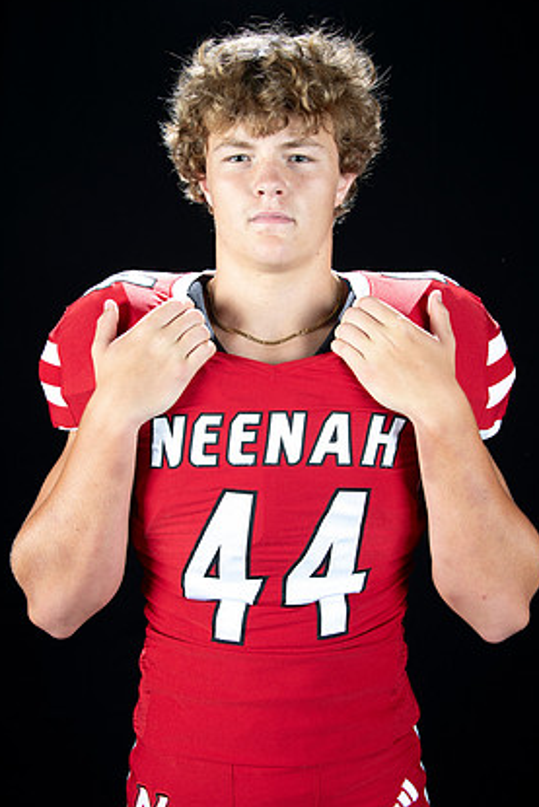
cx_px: 265
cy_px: 393
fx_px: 1167
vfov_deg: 38.2
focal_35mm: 52
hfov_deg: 26.0
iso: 320
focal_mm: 48
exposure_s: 1/160
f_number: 9
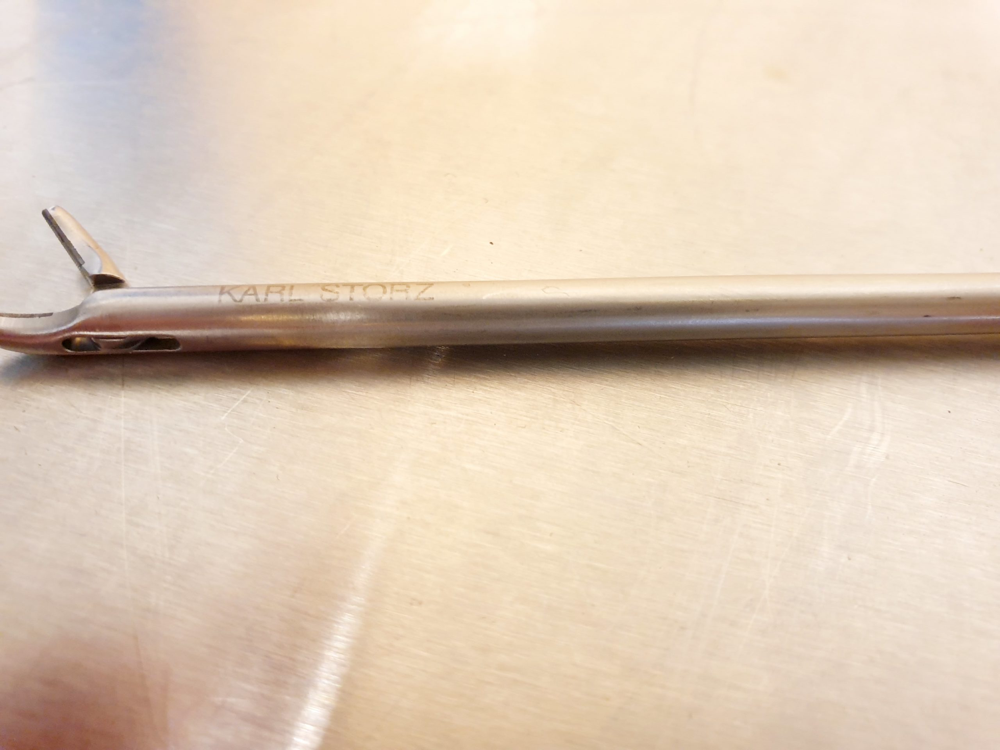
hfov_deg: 67.3
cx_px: 500
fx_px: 751
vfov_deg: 53.1
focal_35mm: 26
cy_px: 375
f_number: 2.4
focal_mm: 4.3
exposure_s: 1/20
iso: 320
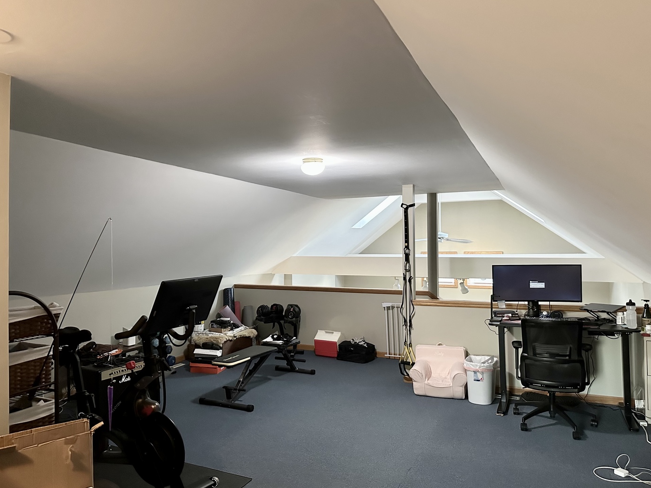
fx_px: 470
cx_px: 326
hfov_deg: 69.4
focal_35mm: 25
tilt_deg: -0.1
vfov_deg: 54.9
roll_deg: +0.8
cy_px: 243
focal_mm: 6.86
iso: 800
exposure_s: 1/40
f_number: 1.78
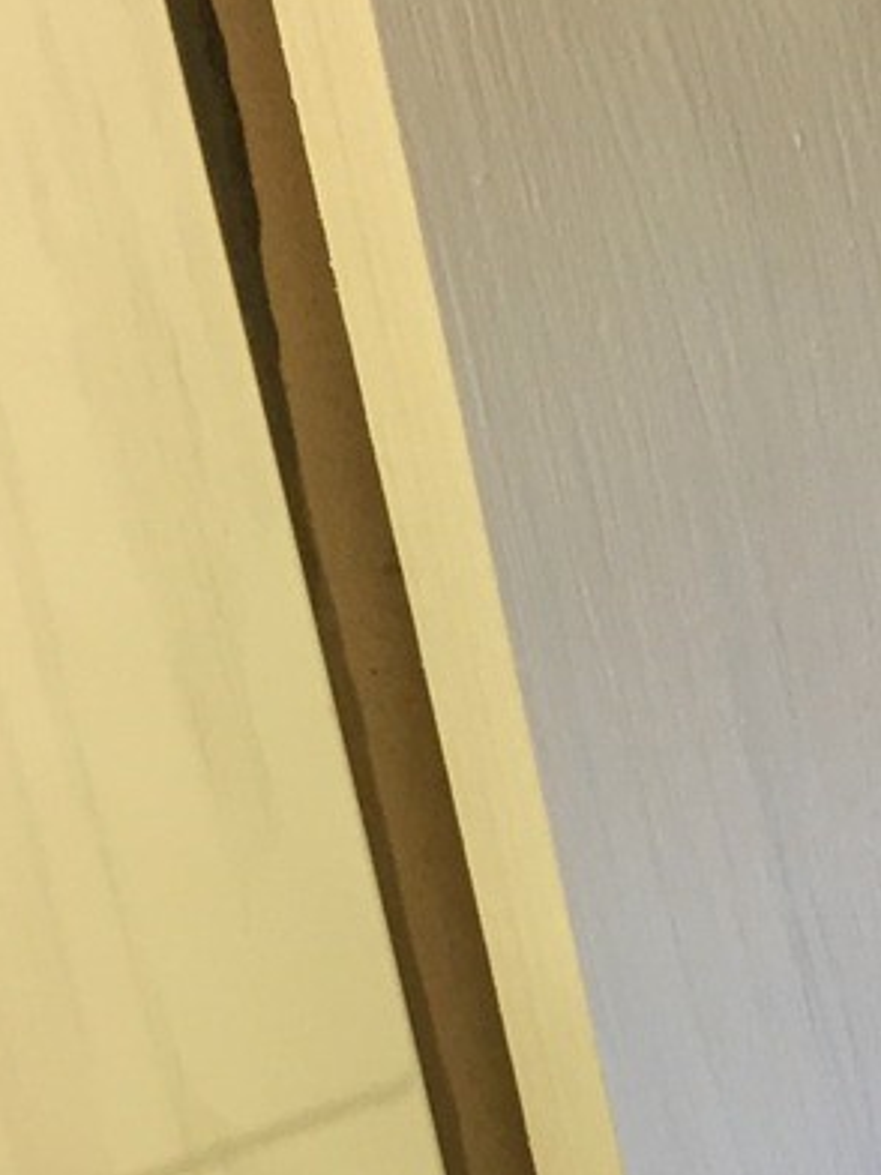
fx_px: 2681
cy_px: 856
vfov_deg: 24.5
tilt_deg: -14.4
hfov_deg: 17.6
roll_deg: +9.1
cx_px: 1124
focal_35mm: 79
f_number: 2.2
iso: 50
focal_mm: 4.15
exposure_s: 1/30
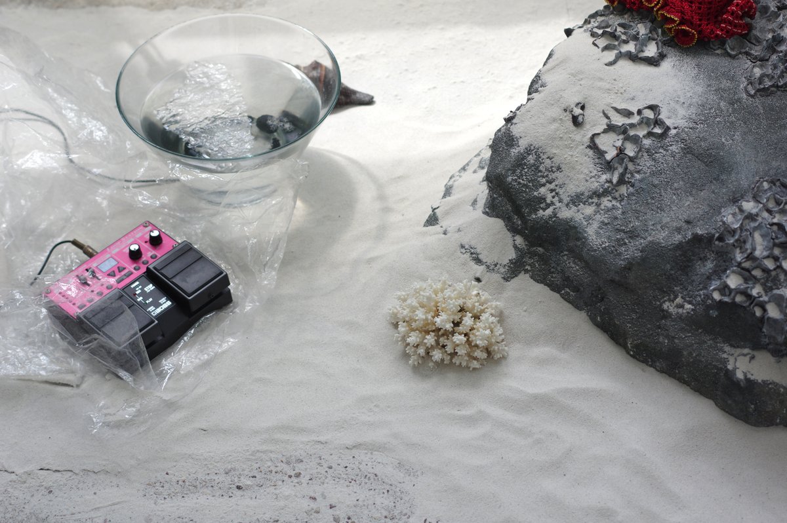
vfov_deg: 18.2
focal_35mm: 75
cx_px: 394
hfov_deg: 27.0
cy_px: 262
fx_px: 1638
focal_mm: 50
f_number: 2.8
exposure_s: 1/400
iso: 200
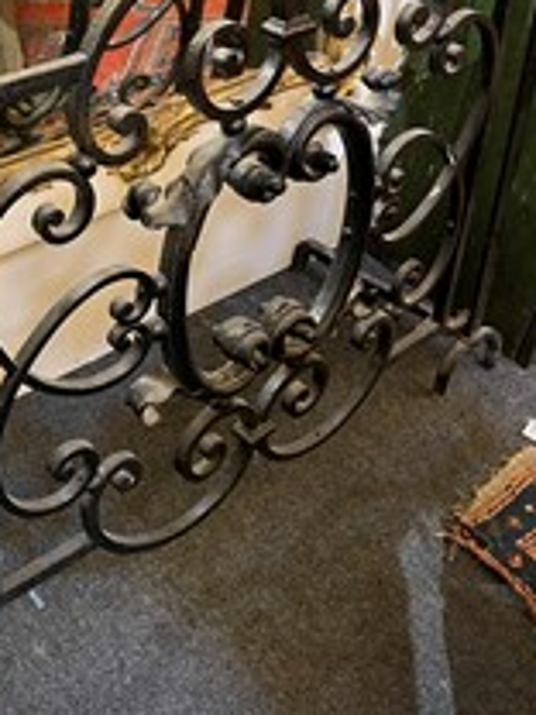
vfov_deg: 39.3
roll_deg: -6.7
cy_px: 251
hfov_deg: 29.9
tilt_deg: -37.3
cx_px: 148
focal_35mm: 48
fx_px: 991
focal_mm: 5.1
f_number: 1.6
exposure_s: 1/25
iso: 500
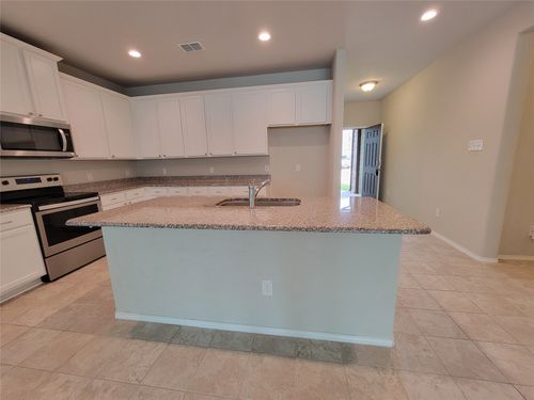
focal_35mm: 13
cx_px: 267
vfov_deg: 89.9
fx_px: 201
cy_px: 200
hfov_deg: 106.2
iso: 250
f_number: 2.2
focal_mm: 2.2
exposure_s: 1/60
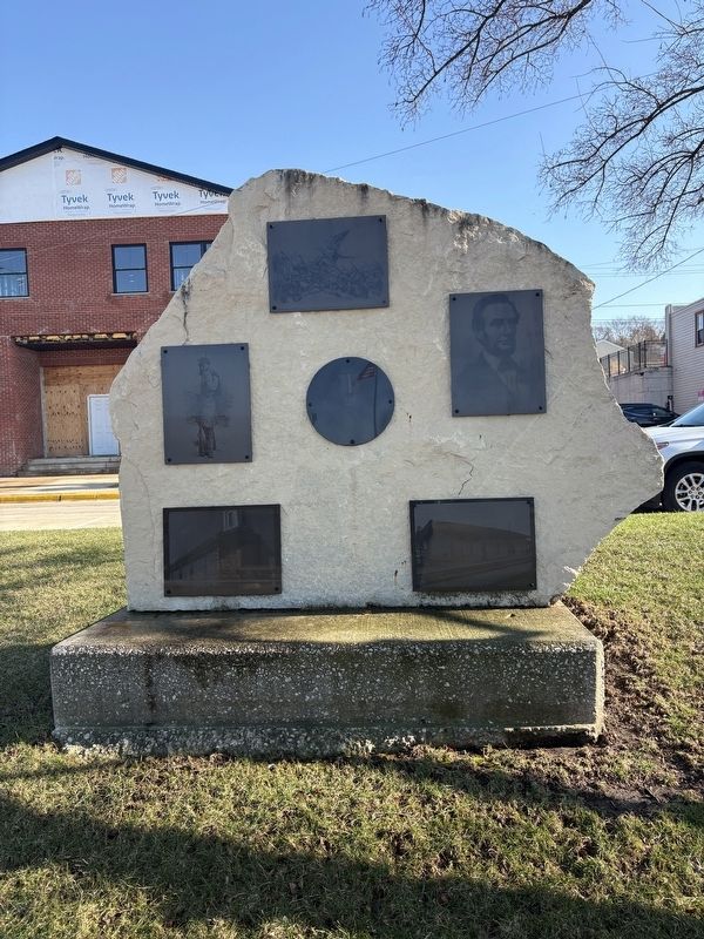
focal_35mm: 26
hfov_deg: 53.1
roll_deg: +2.0
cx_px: 352
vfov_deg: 67.3
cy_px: 470
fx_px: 705
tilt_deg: -0.6
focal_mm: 5.96
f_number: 1.6
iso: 50
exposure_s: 1/1217
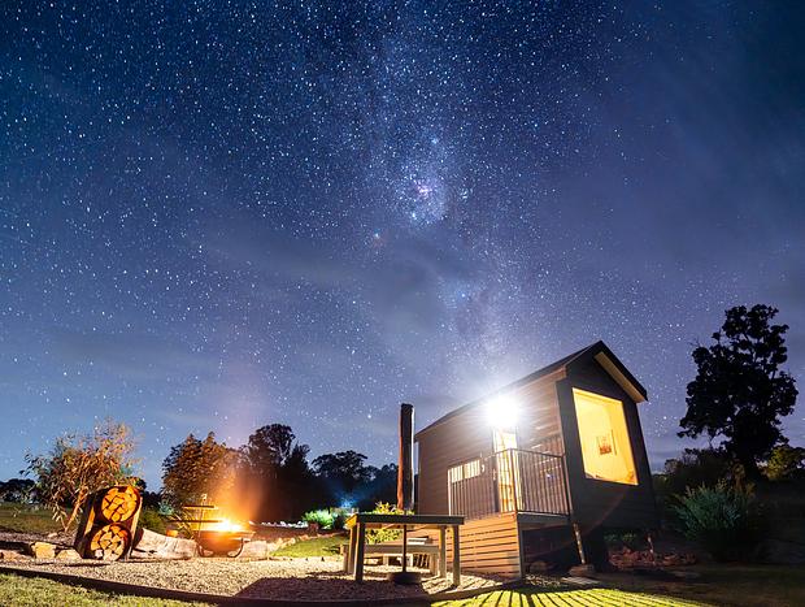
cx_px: 402
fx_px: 419
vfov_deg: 71.7
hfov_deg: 87.7
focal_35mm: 18
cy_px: 304
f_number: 4
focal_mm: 23
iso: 1600
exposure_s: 40
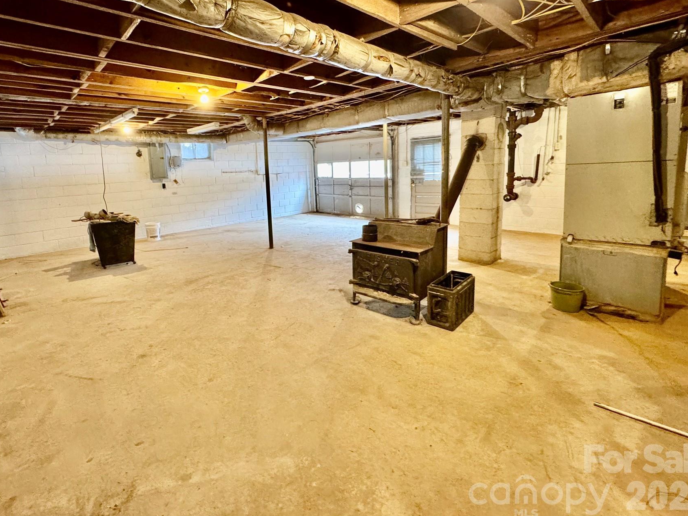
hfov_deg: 90.5
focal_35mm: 17
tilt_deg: -7.6
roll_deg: +1.0
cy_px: 211
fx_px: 338
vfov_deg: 74.1
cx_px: 296
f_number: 2.2
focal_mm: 2.22
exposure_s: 1/60
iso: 640
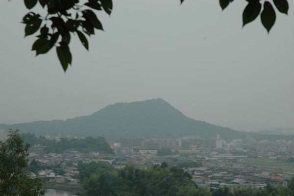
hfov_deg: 19.5
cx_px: 147
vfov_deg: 13.0
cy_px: 98
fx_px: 857
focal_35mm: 105
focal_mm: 70
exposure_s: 1/400
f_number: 10
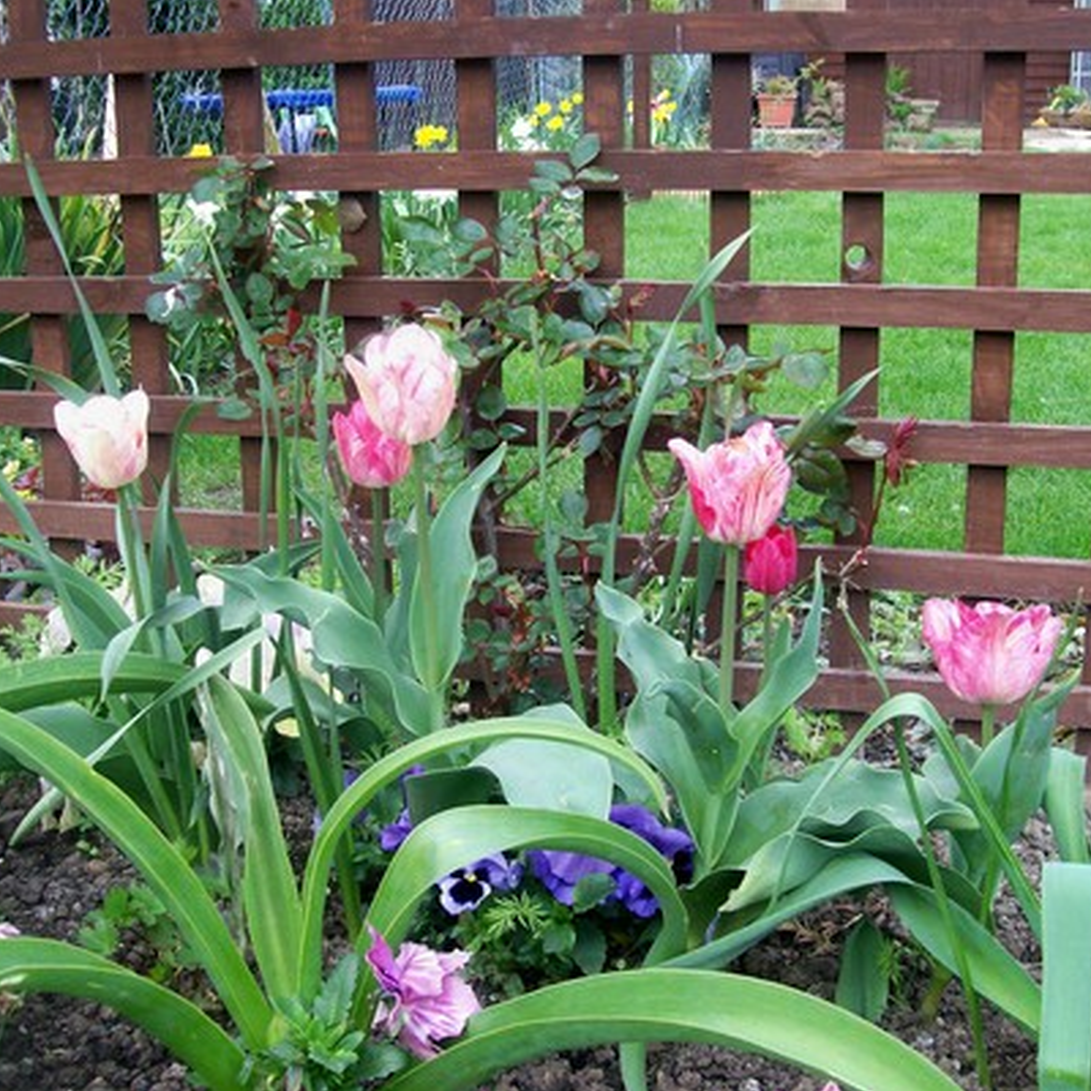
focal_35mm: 43
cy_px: 547
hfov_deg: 39.2
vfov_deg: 39.2
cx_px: 518
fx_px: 1533
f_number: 2.7
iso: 80
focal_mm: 6
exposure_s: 1/244
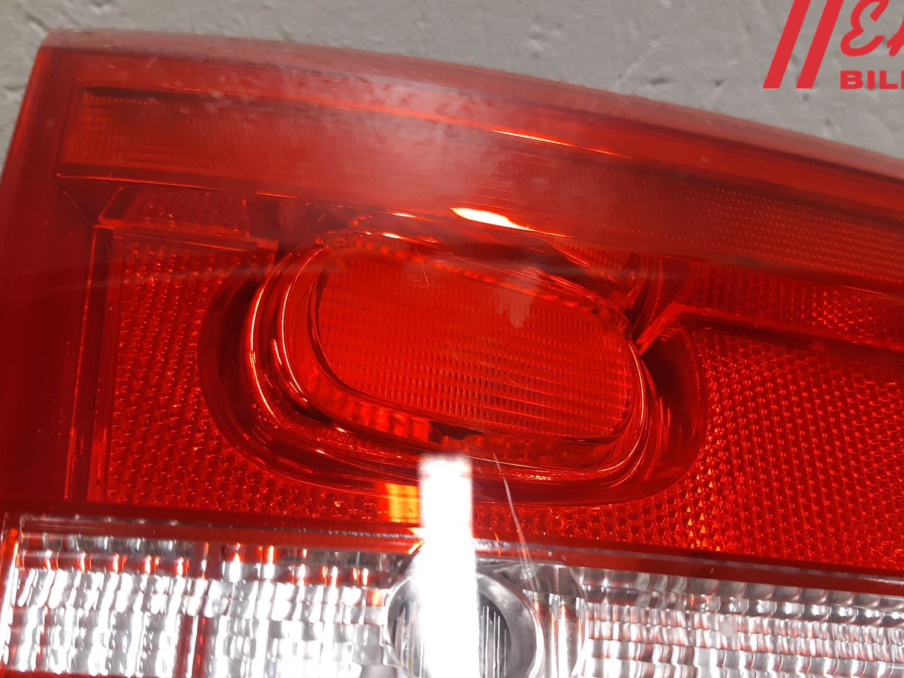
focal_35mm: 34
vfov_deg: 41.4
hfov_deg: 53.7
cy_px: 434
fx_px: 888
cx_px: 526
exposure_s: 1/50
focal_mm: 3.93
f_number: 1.7
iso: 125
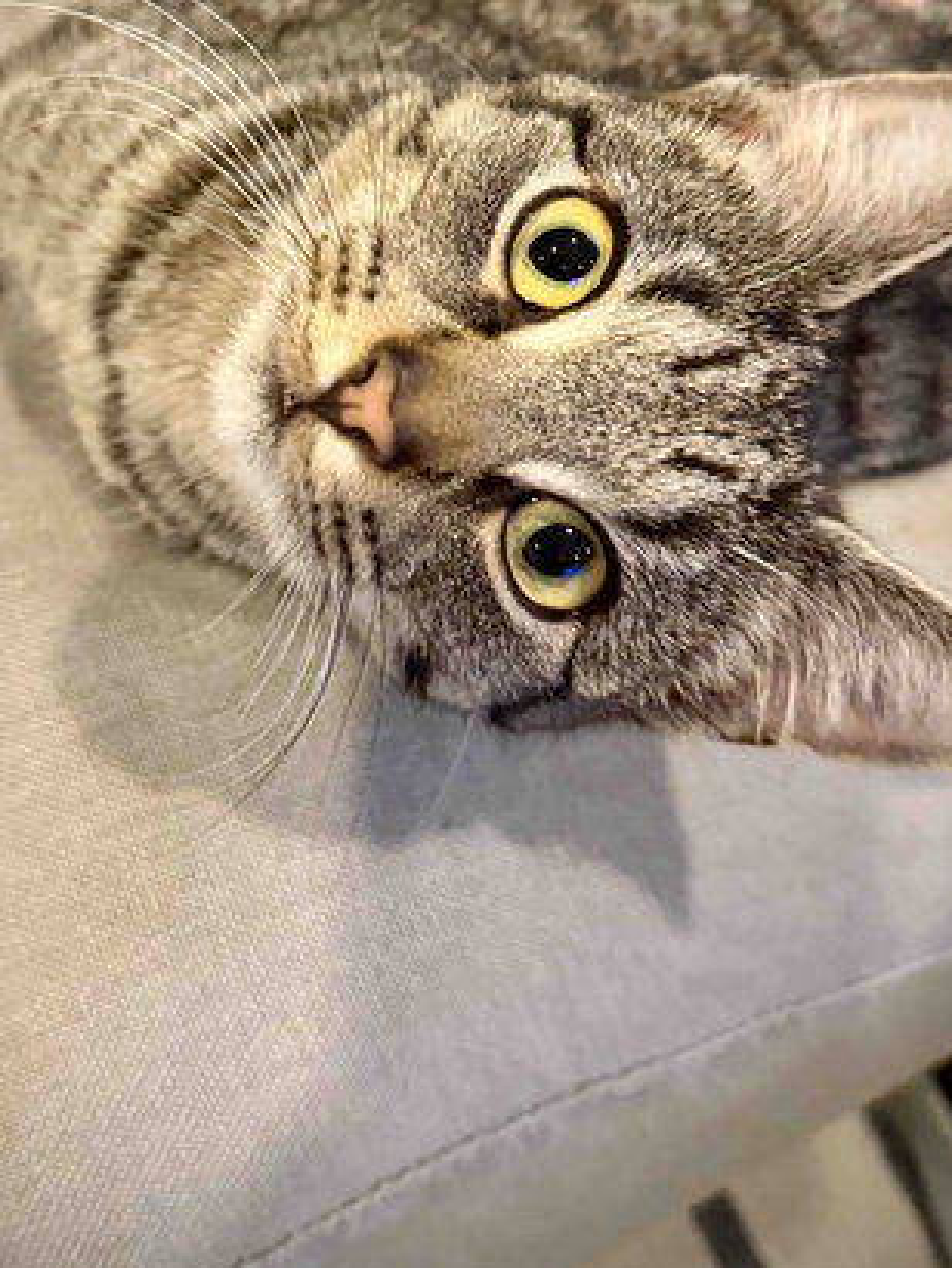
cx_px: 328
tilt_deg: -60.7
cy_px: 339
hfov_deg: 36.5
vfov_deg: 46.4
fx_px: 1429
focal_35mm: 39
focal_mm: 6.76
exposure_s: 1/40
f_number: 1.78
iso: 640
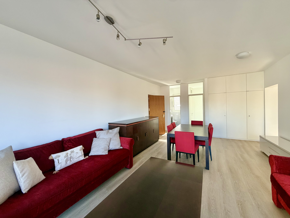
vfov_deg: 85.7
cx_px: 145
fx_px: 117
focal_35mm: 14
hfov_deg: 102.1
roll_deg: +1.5
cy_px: 109
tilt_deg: +0.3
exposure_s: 1/121
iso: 160
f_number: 2.2
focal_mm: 2.22
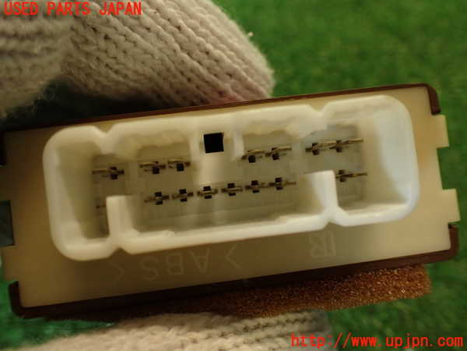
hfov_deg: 60.0
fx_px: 405
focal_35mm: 30
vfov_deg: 46.8
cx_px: 234
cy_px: 176
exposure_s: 1/50
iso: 200
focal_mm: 5.4
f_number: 2.3
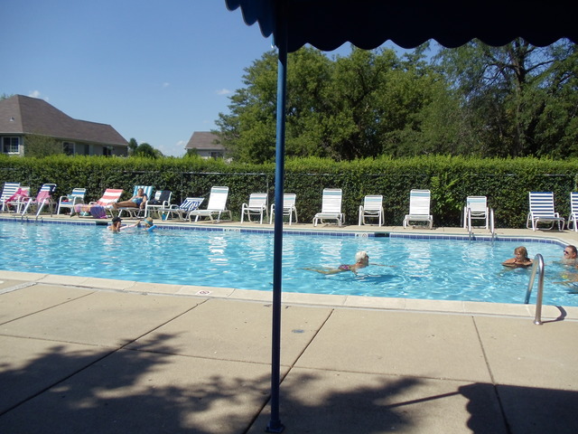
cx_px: 289
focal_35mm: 44
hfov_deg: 42.9
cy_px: 217
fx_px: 735
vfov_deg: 32.9
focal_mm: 6
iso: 80
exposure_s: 1/250
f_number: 7.1
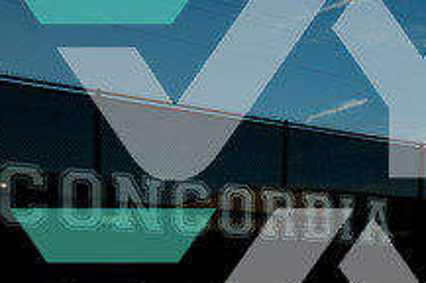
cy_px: 313
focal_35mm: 75
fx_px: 886
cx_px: 510
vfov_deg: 17.5
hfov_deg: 24.5
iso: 100
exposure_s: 1/250
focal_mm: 28
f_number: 4.5
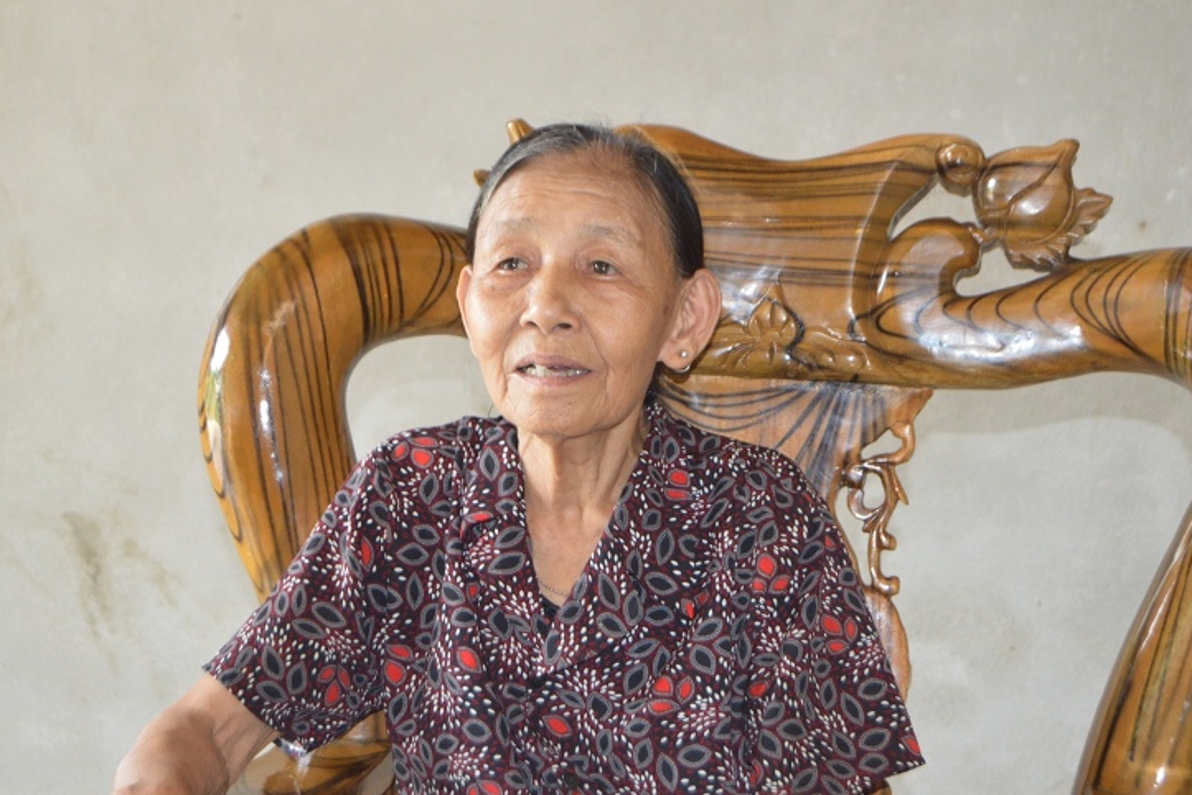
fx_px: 2318
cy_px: 399
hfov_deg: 28.8
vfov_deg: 19.5
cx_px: 590
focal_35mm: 70
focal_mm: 46
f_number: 5.3
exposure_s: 1/60
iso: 1100
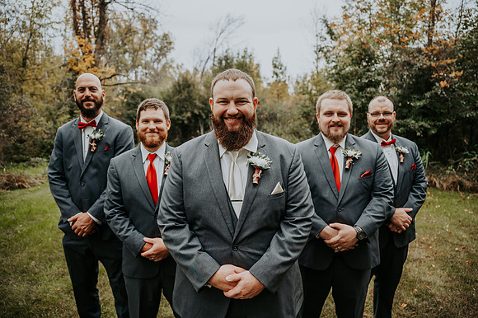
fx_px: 325
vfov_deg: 52.1
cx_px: 242
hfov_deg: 72.6
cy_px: 159
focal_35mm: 25
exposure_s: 1/1000
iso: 500
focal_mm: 24
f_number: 2.8
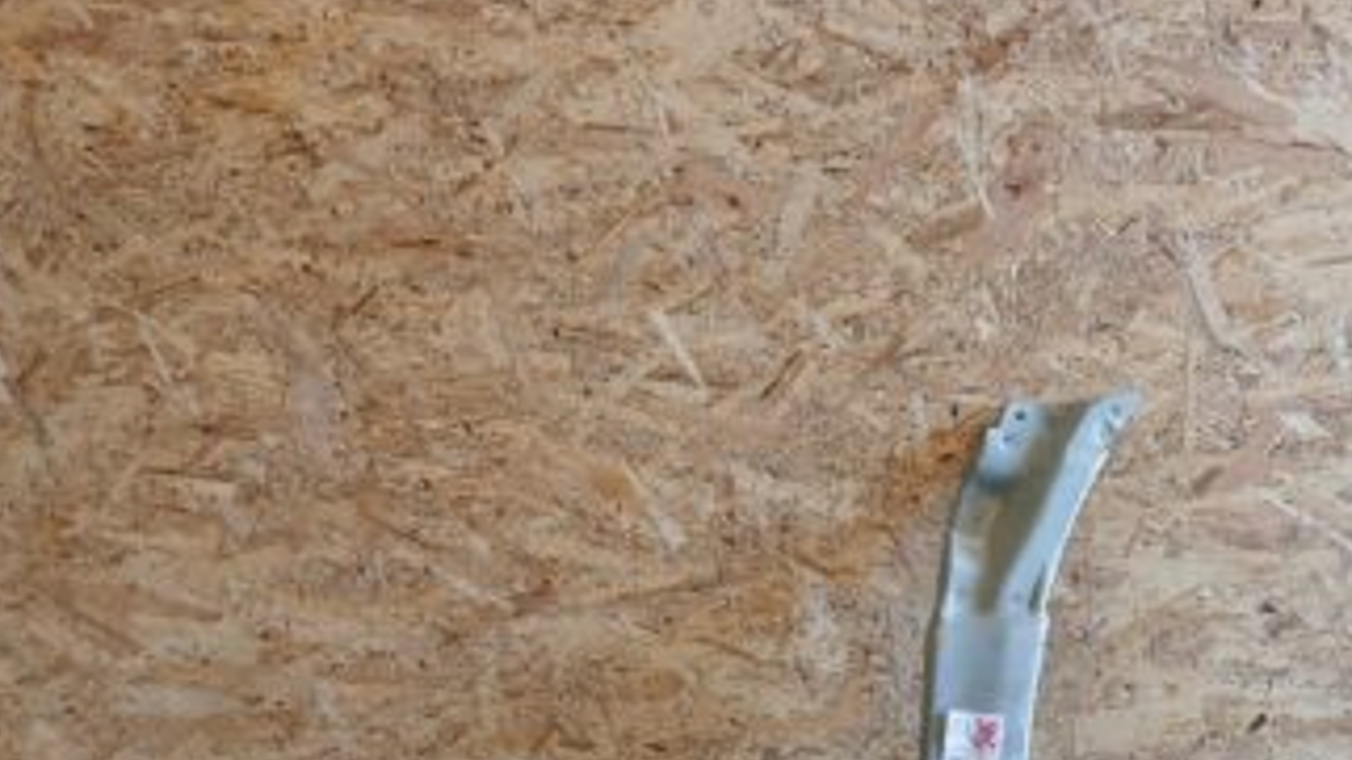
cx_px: 936
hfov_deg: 45.5
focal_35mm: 44
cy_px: 430
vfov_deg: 27.1
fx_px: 1577
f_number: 1.8
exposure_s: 1/50
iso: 160
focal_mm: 3.98
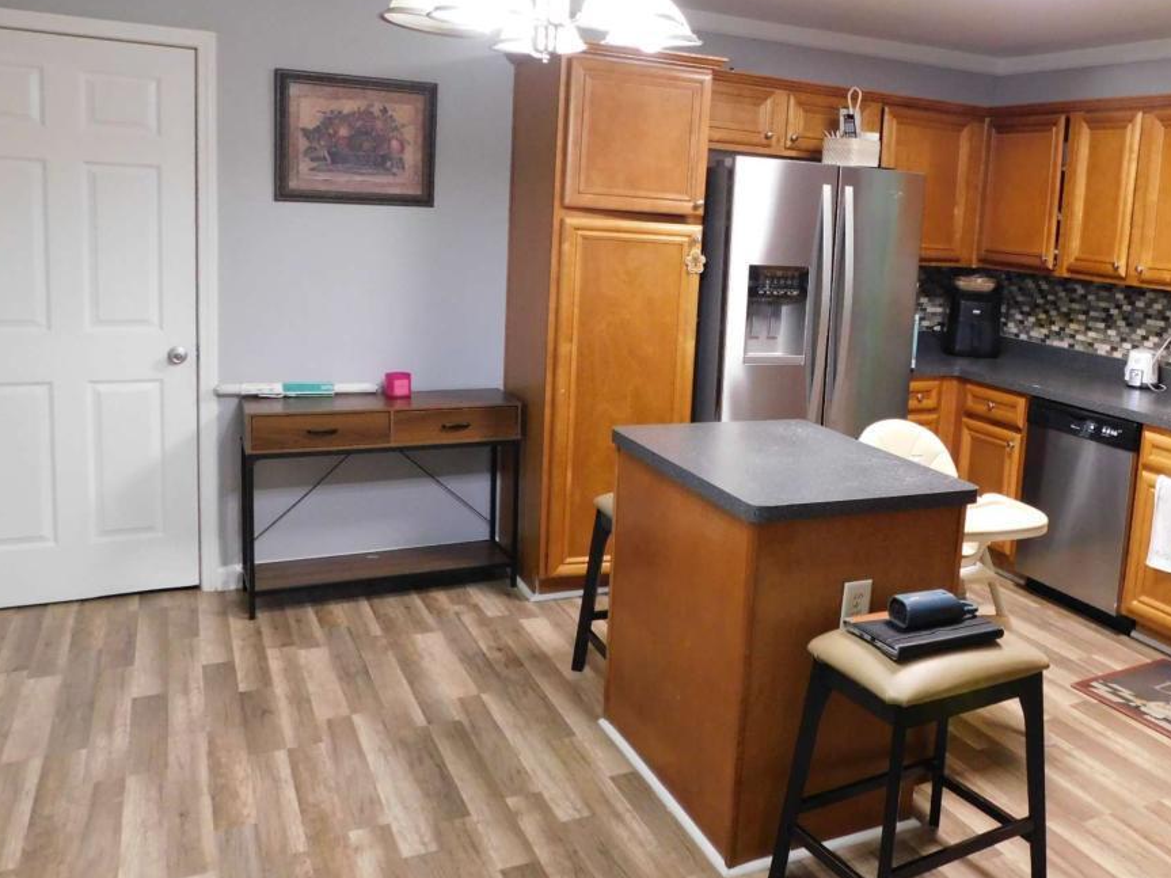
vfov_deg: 44.0
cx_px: 778
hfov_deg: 55.7
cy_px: 360
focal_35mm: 32
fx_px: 1082
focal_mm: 4
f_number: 3
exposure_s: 1/30
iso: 400
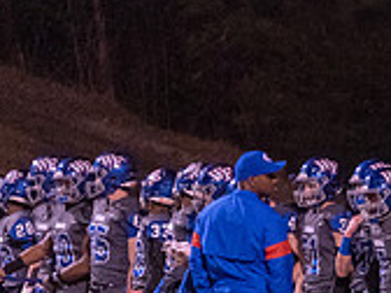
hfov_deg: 3.0
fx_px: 7523
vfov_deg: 2.2
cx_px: 426
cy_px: 252
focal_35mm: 666
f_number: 3.2
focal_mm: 200
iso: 6400
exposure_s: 1/320
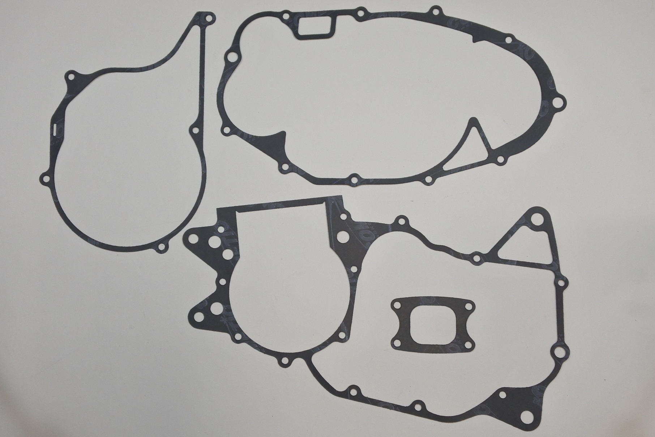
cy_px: 218
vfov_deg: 28.6
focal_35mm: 47
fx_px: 855
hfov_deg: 41.9
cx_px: 328
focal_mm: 17.6
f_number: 4.5
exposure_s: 1/125
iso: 560
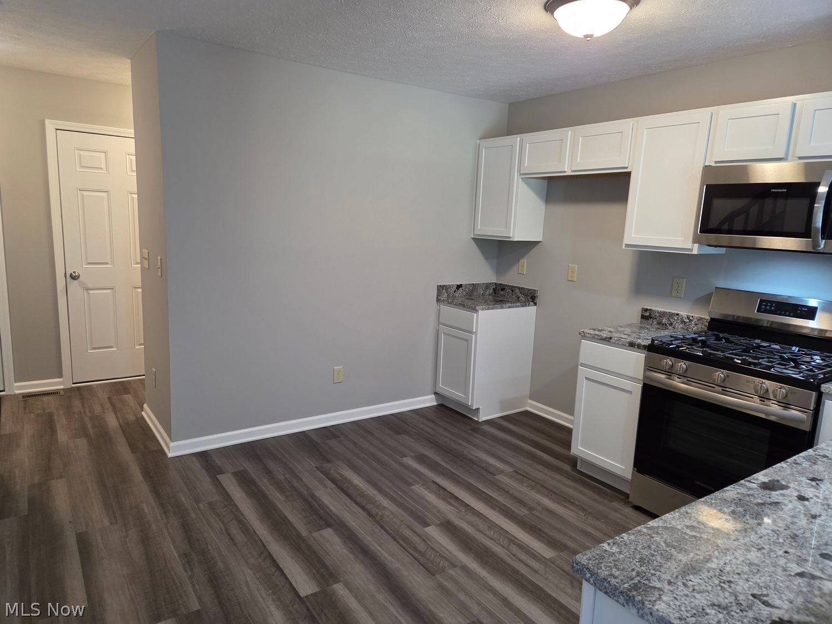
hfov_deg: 73.9
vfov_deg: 58.9
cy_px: 312
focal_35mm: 23
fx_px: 553
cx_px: 416
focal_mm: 5.4
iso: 400
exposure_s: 1/120
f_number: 1.8
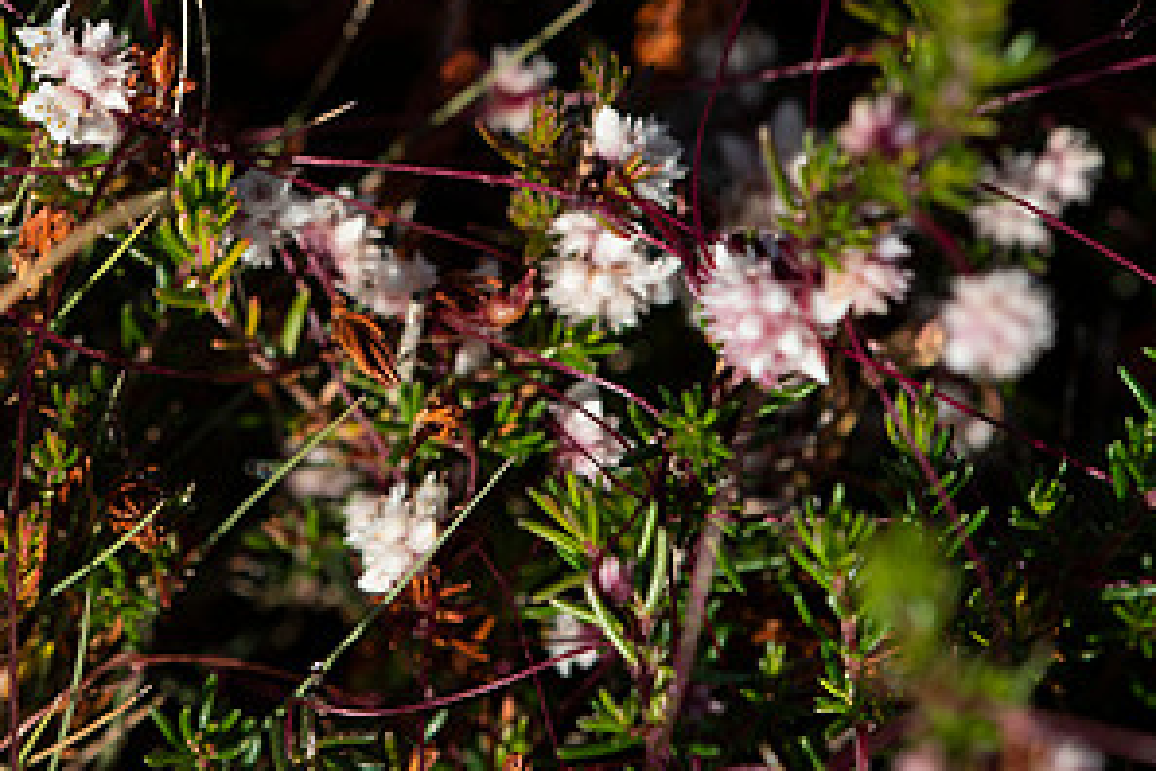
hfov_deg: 5.3
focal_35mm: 390
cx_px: 70
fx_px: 12522
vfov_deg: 3.5
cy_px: 41
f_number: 10
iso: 200
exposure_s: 1/400
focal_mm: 200
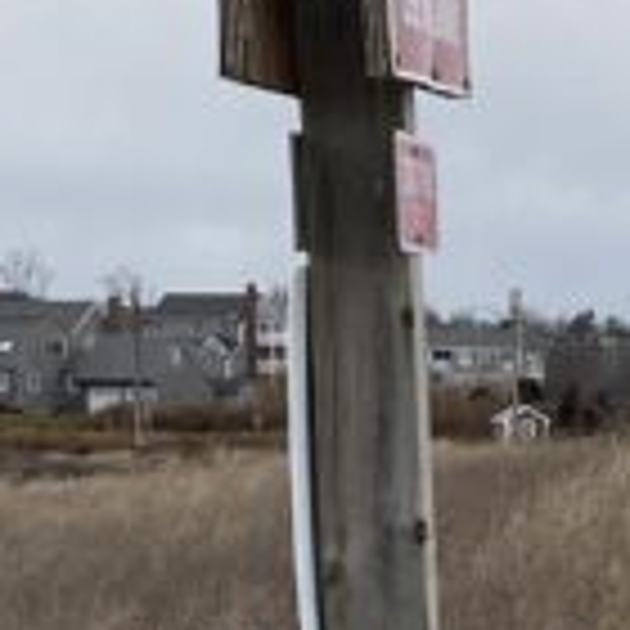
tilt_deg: -8.7
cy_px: 760
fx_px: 3459
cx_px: 1174
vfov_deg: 10.2
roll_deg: -0.5
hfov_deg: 9.8
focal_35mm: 168
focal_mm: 4.25
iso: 32
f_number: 1.8
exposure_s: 1/481
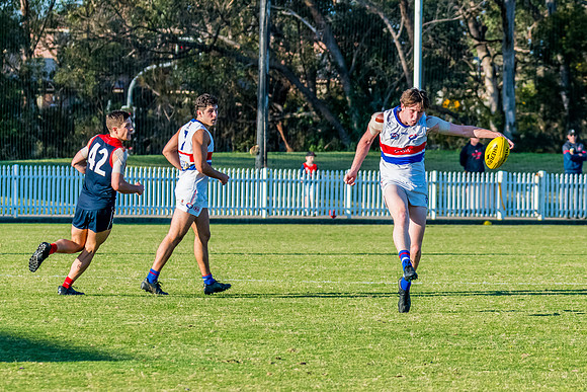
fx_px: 4830
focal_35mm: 296
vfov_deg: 4.6
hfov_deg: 7.0
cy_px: 183
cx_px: 396
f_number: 7.1
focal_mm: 170
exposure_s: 1/1600
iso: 800
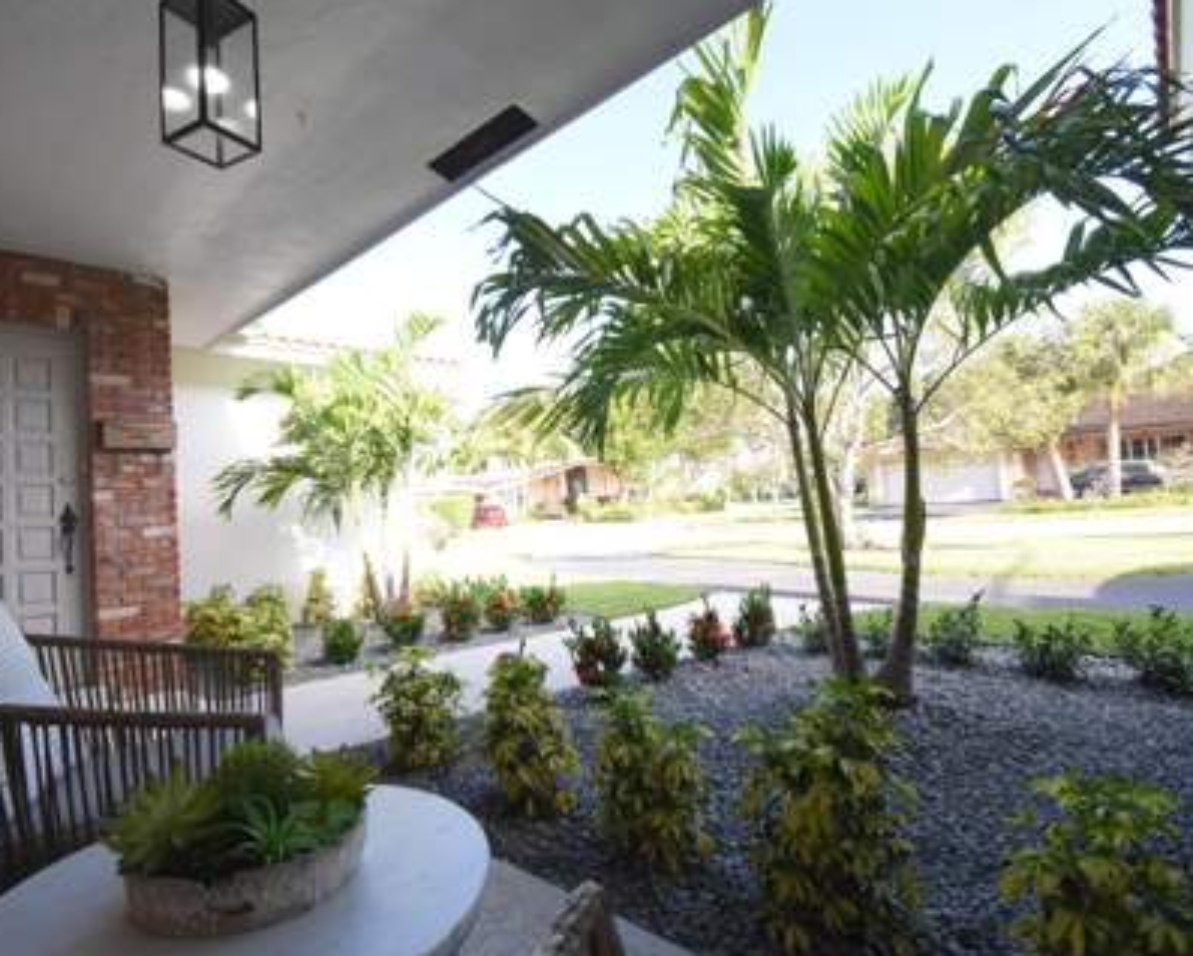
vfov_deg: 77.0
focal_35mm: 17
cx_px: 556
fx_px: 601
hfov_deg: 89.5
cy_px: 478
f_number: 7.1
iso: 400
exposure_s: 1/200
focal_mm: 10
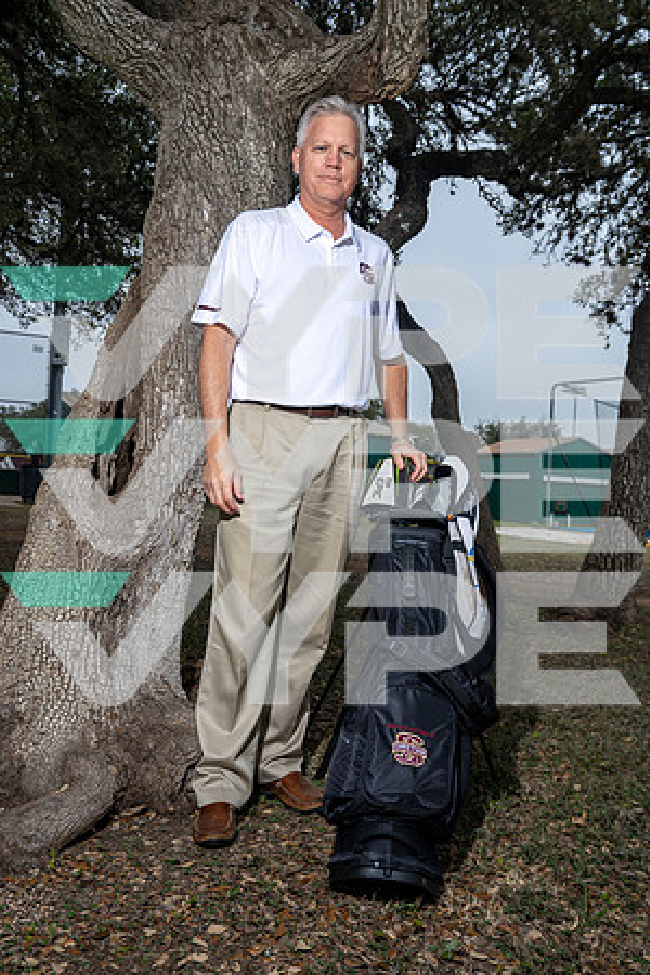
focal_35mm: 32
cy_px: 488
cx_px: 325
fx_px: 867
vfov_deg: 58.7
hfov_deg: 41.1
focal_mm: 32
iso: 100
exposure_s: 1/125
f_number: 6.3
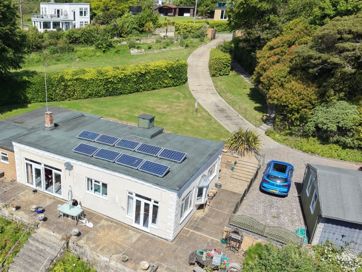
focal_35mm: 34
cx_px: 106
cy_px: 153
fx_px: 355
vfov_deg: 41.7
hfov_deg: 52.4
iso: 350
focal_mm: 8.67
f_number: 1.8
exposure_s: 1/6000
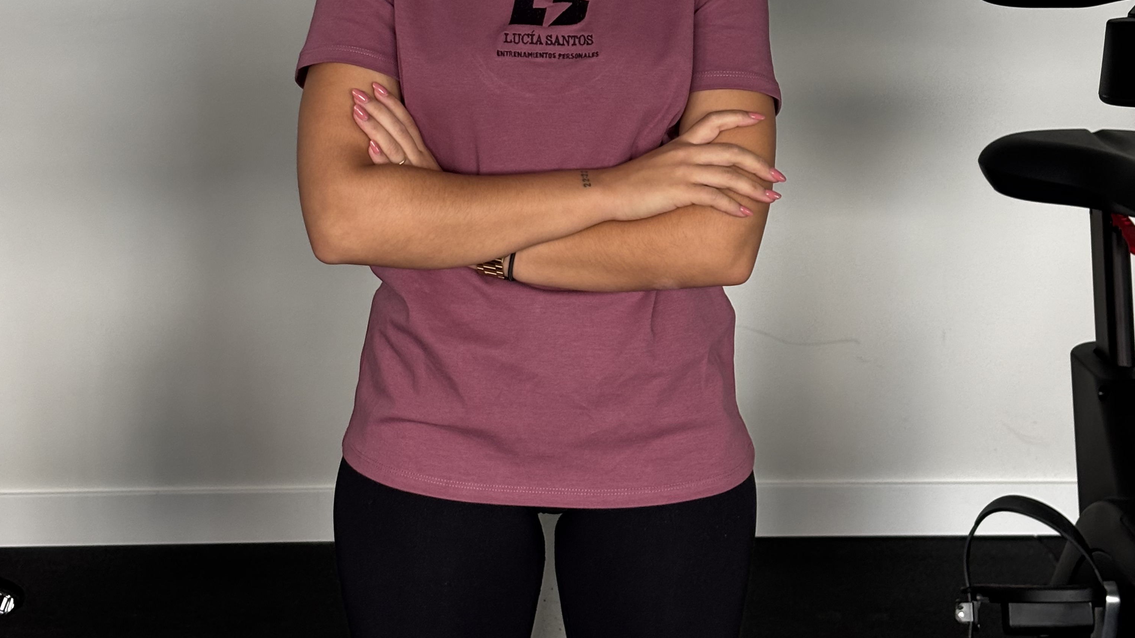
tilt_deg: -7.1
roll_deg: -1.4
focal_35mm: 76
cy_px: 22
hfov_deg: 27.9
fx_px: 2287
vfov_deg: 15.6
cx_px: 569
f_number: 1.6
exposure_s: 1/60
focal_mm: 5.96
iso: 125
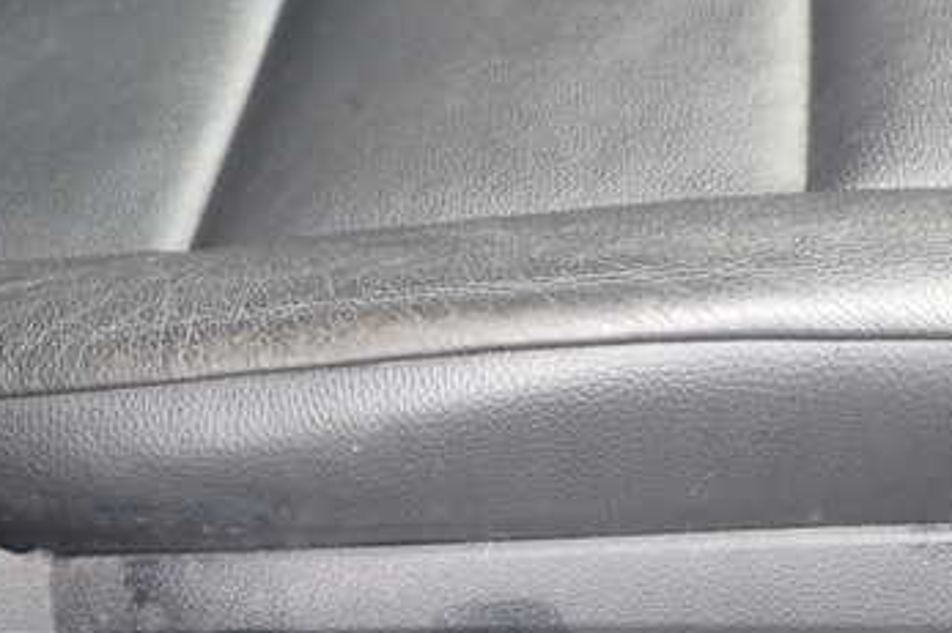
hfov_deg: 36.8
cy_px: 436
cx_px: 565
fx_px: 1427
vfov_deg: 24.9
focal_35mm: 54
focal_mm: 5.4
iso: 100
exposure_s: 1/60
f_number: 2.3
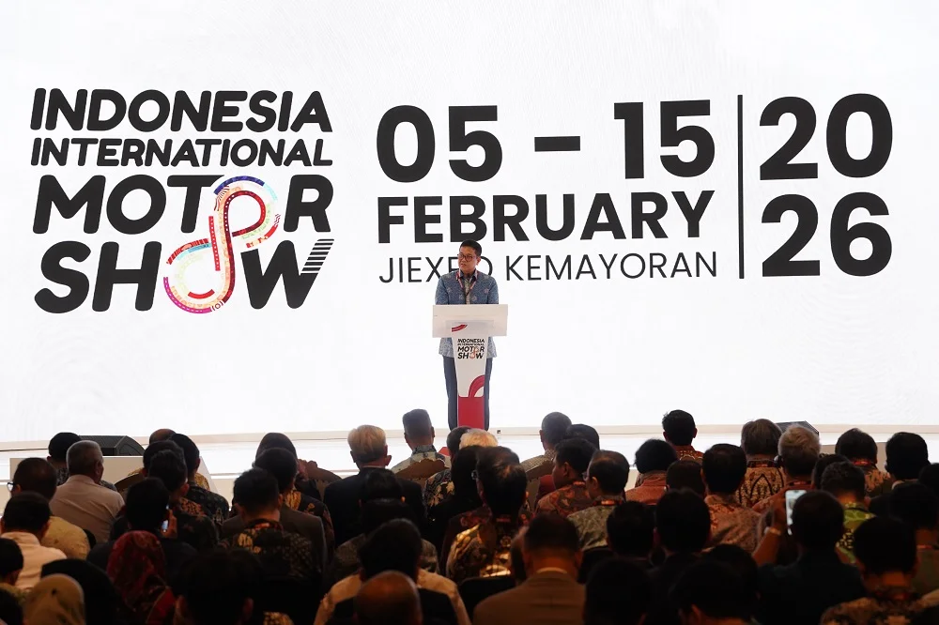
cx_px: 470
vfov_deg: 10.8
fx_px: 3322
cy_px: 312
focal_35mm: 127
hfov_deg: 16.1
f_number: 5.6
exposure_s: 1/160
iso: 2500
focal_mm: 127.4
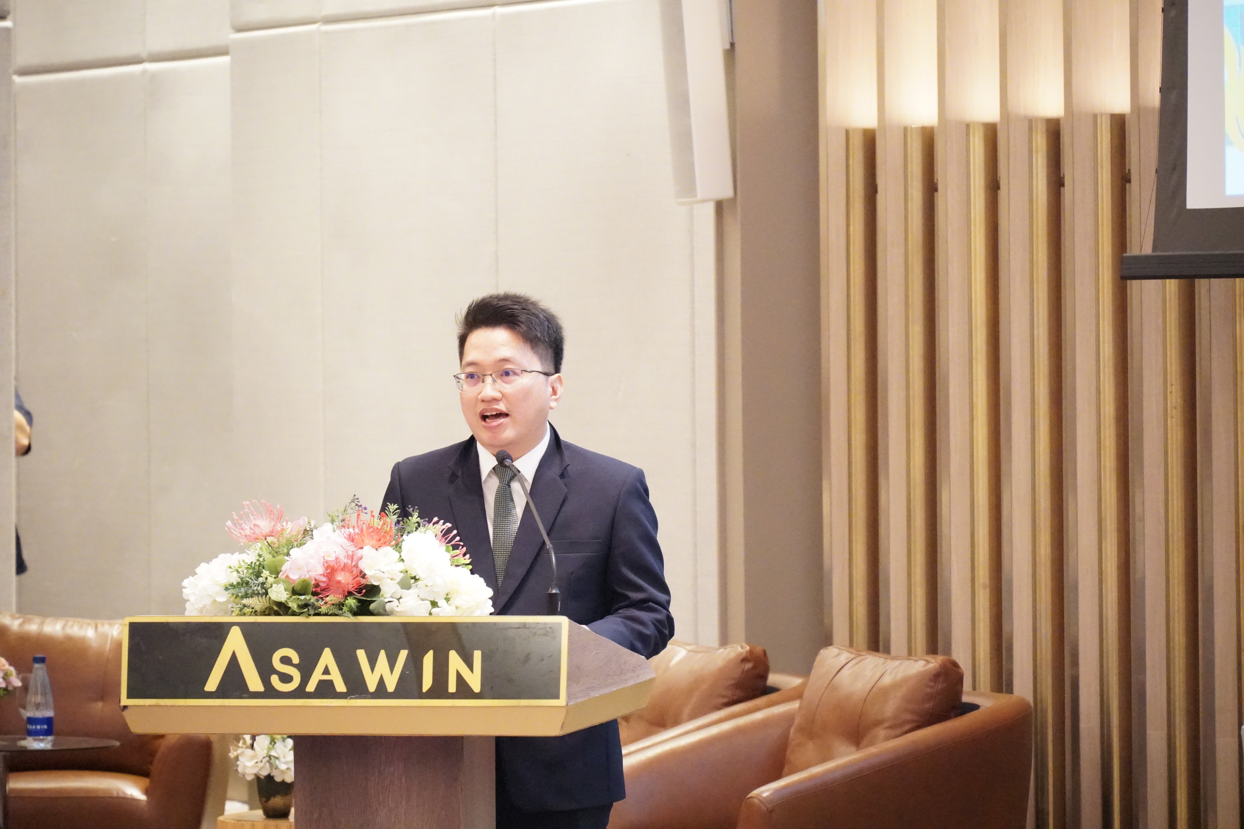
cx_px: 622
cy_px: 414
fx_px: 6634
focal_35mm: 192
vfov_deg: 7.2
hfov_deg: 10.7
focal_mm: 128
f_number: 5.6
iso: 12800
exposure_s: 1/100
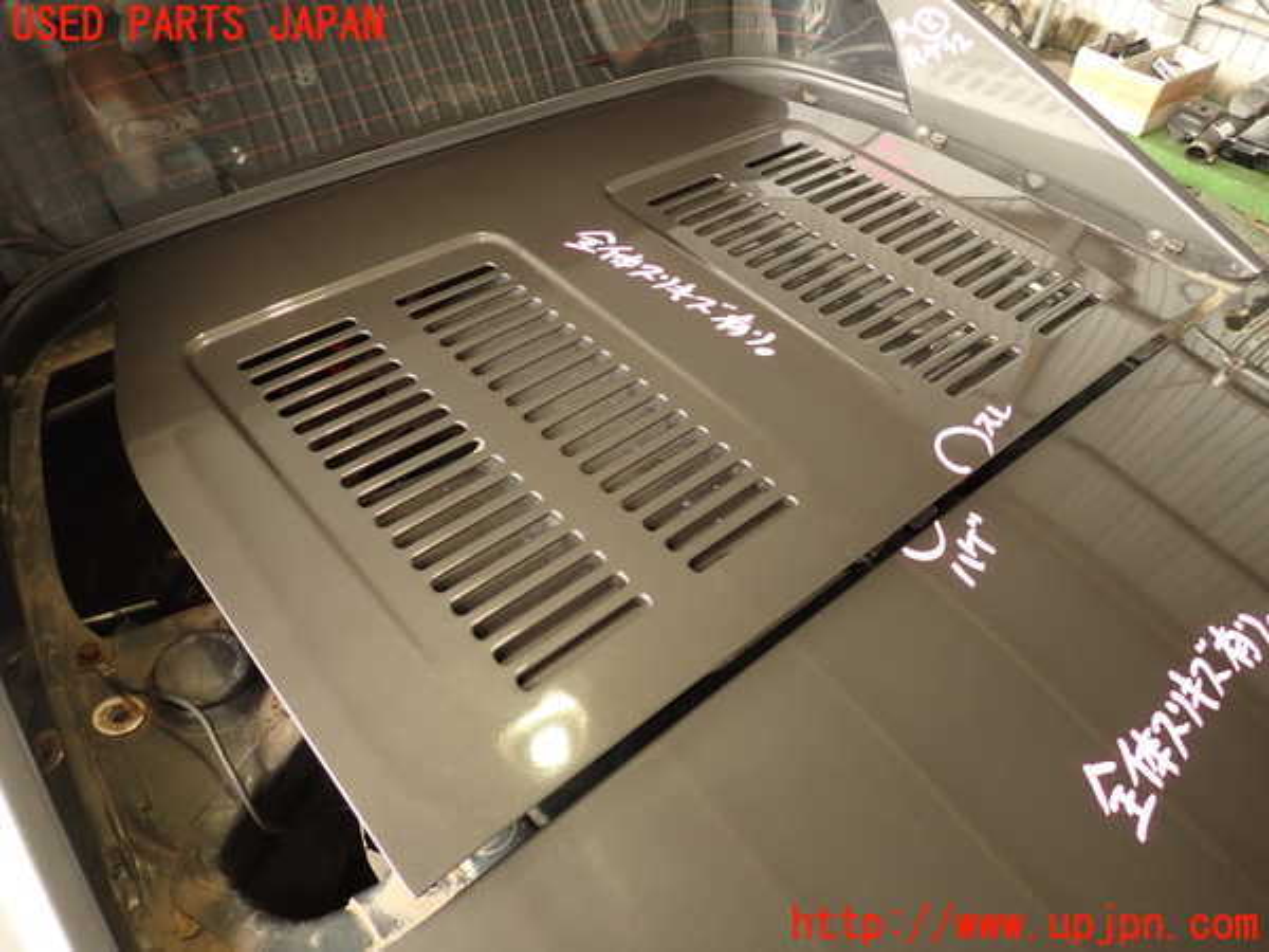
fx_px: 916
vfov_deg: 54.9
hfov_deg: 69.4
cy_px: 476
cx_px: 634
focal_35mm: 25
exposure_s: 1/60
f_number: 2
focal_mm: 4.5
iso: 100
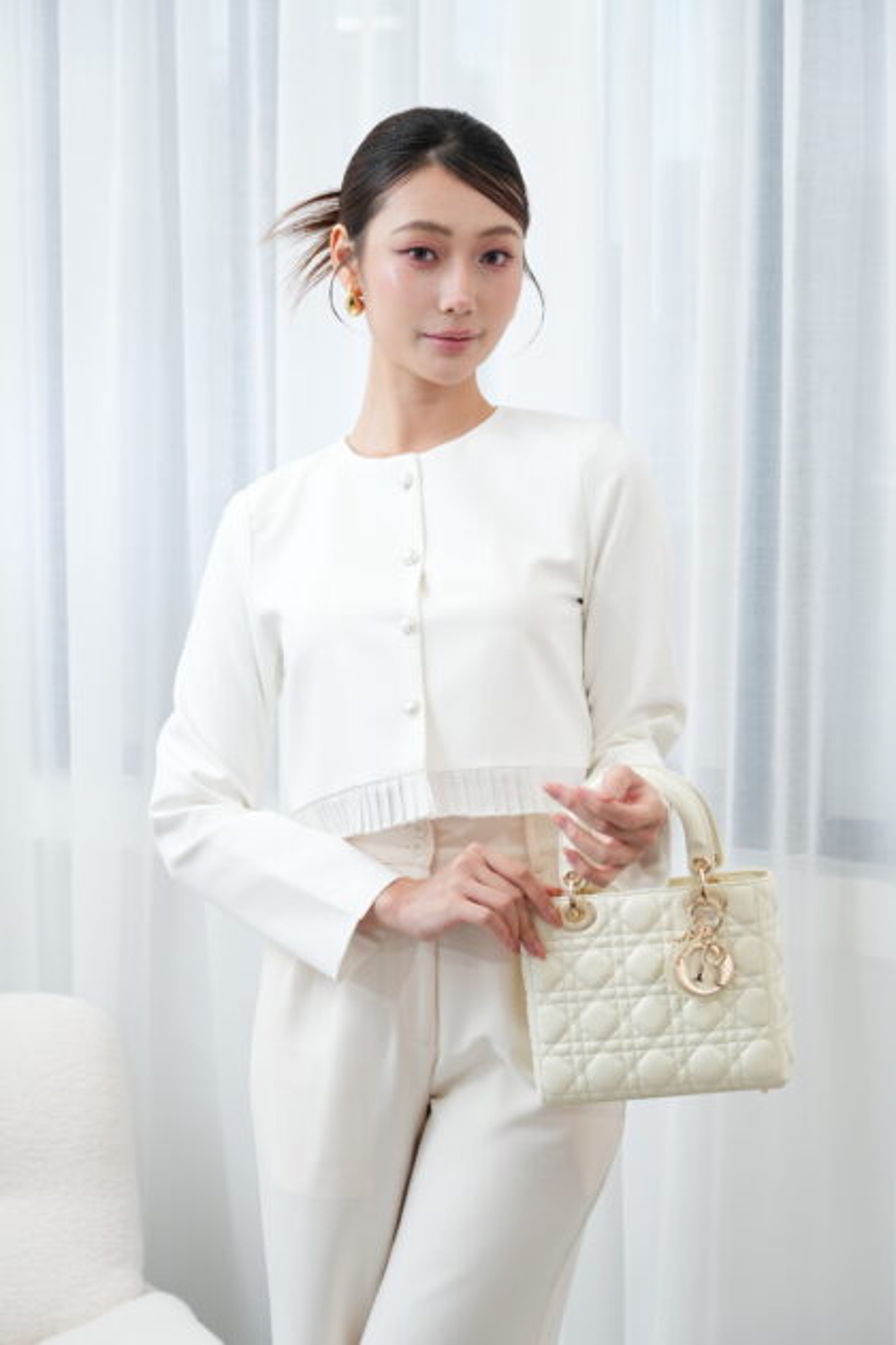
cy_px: 672
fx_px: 2464
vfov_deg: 30.5
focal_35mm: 66
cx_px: 448
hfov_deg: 20.6
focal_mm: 66
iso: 400
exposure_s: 1/200
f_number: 5
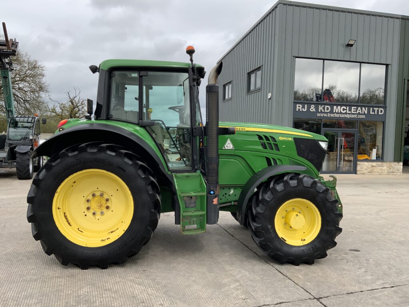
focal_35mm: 29
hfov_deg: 61.7
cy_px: 154
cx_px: 204
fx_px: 343
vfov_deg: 48.2
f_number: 1.8
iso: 16
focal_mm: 3
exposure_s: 1/1250
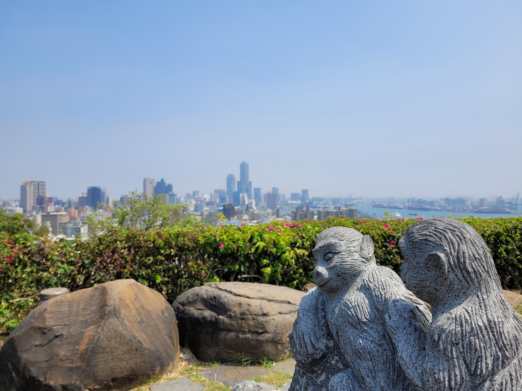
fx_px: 392
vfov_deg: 53.1
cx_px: 261
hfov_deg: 67.3
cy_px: 196
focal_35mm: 26
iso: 40
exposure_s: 1/2790
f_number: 1.8
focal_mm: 5.4
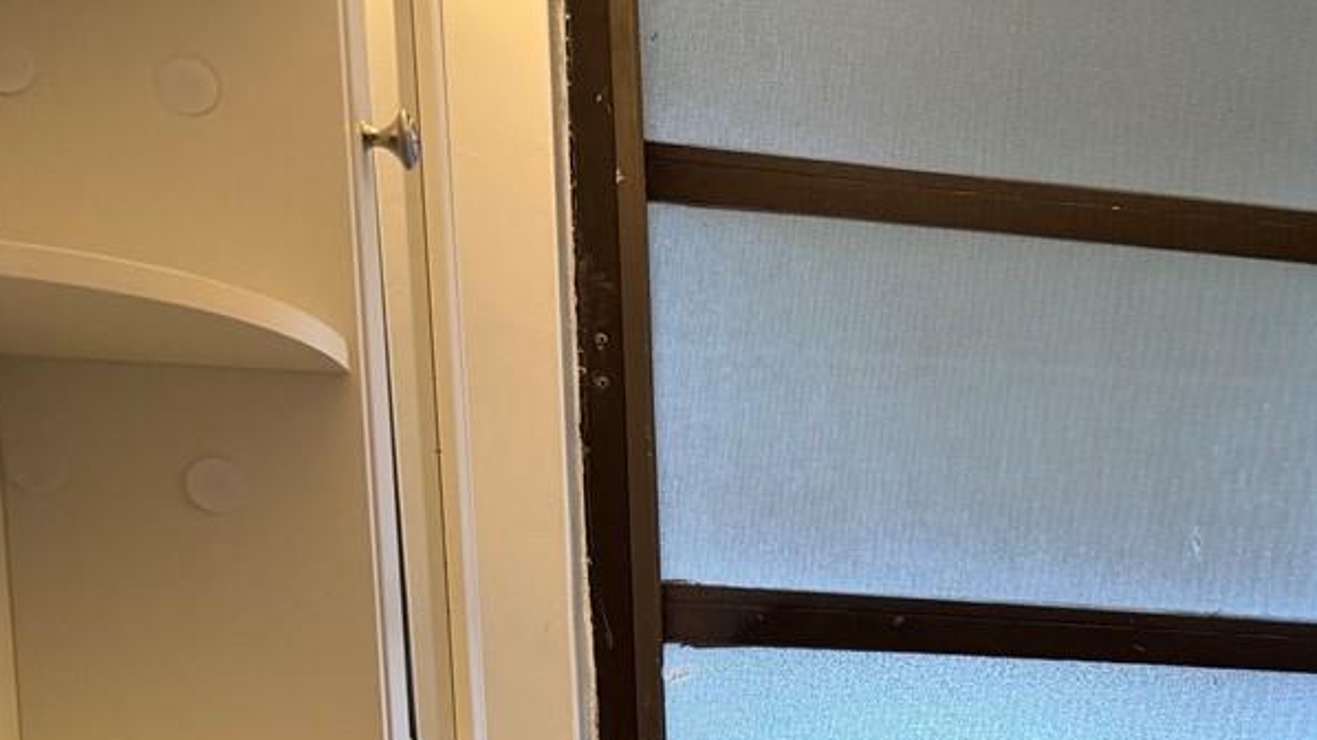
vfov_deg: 15.3
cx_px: 1676
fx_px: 2444
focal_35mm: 70
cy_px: 1249
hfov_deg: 26.1
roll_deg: +0.1
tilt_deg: -6.3
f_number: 1.78
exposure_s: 1/60
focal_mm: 6.76
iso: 125
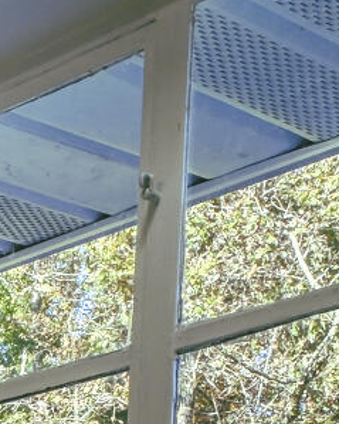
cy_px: 992
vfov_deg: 12.0
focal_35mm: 132
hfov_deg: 10.8
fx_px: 1656
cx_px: -318
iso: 500
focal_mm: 14
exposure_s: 1/80
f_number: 8
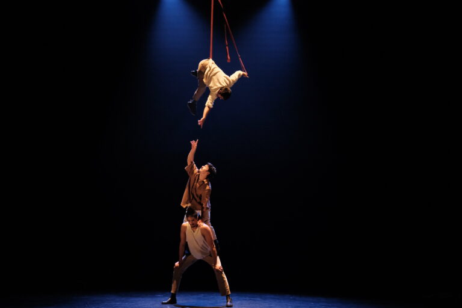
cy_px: 154
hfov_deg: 47.4
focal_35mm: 41
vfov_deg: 32.6
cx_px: 231
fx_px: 526
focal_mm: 27
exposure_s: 1/125
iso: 6400
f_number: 2.8
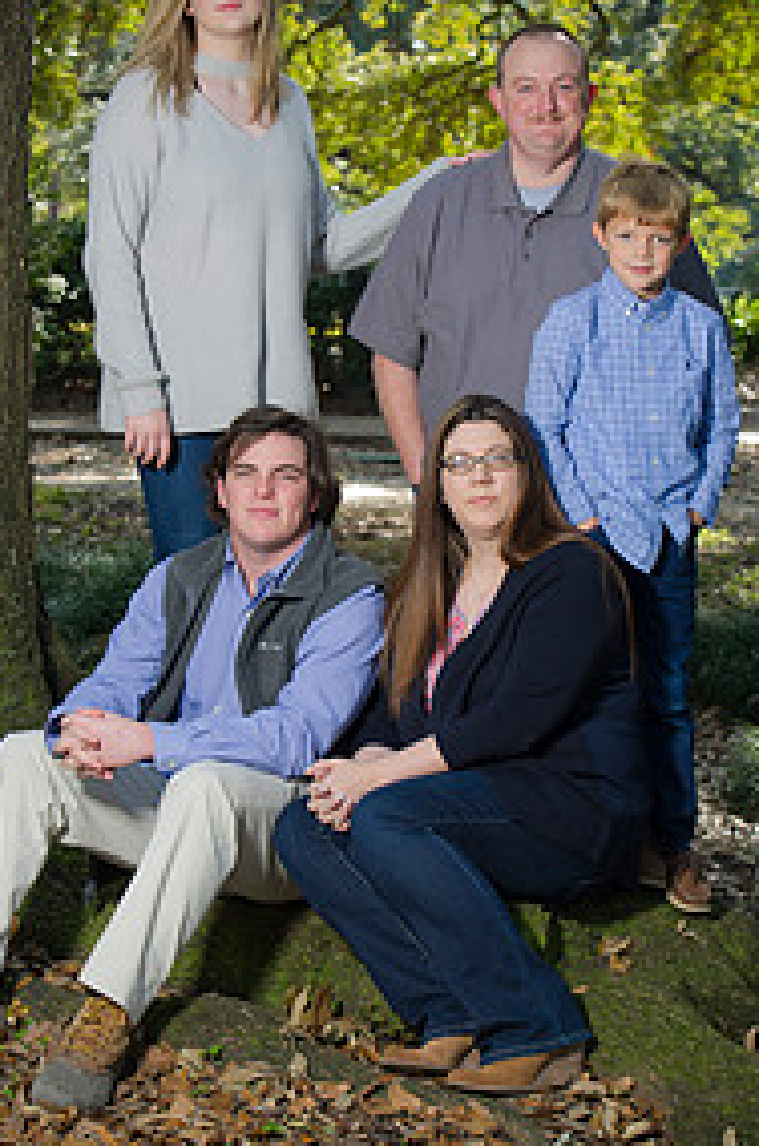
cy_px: 549
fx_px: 3782
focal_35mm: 119
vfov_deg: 17.2
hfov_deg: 11.5
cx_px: 357
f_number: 5
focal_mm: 75
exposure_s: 1/100
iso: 160
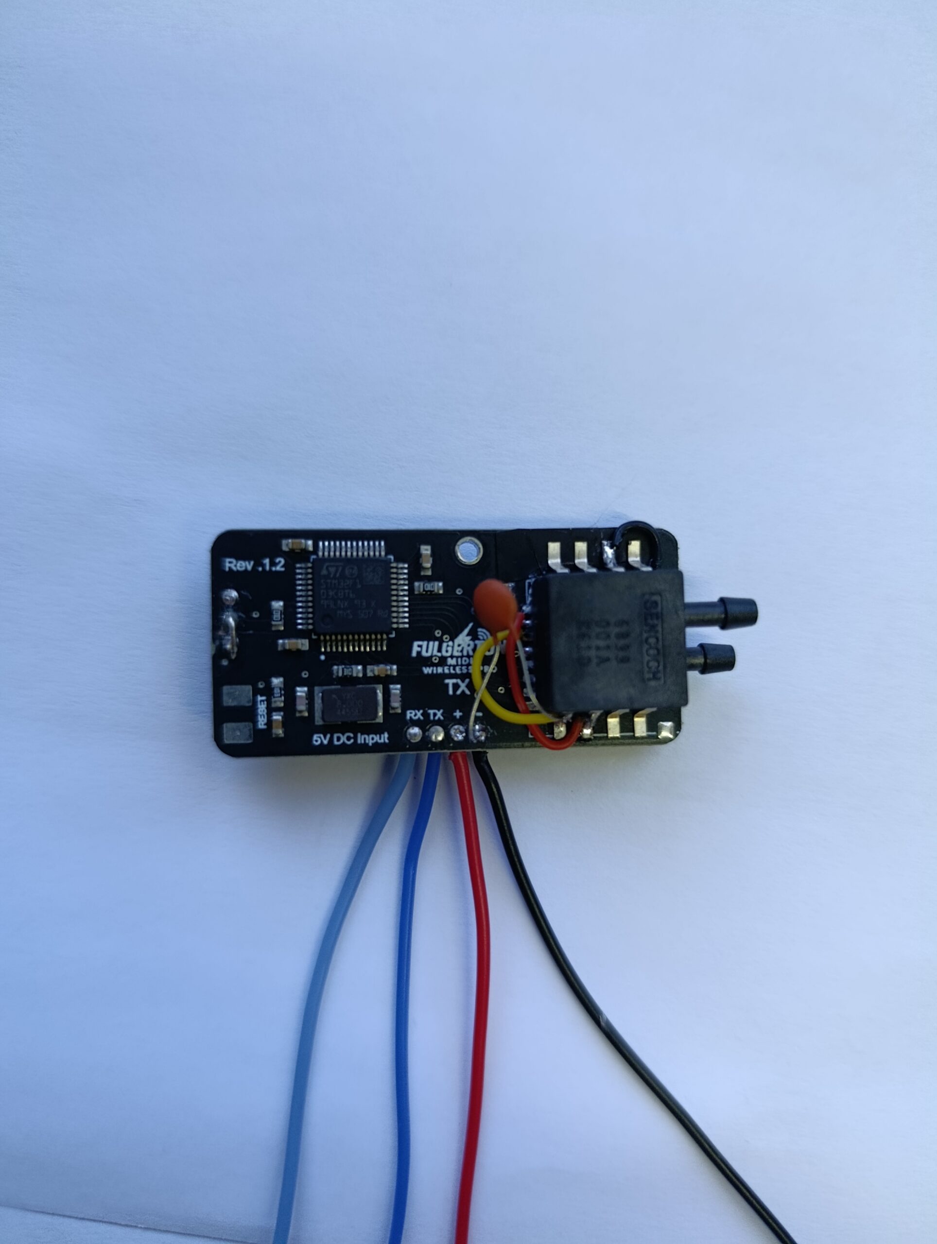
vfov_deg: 73.8
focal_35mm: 23
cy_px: 622
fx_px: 828
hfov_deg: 59.0
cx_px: 468
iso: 414
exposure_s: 1/100
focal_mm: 6.11
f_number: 1.65
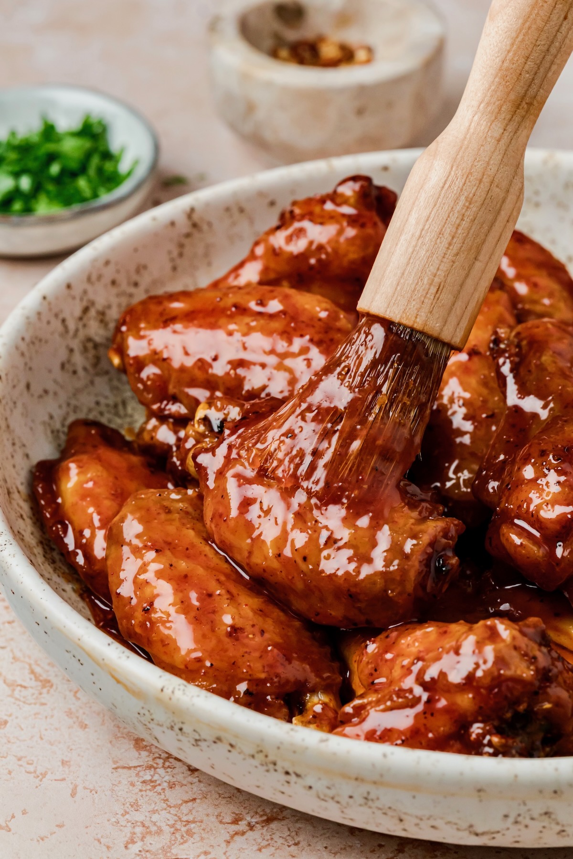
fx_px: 3223
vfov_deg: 15.2
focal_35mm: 135
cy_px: 430
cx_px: 286
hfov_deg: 10.2
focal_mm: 90
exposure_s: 1/320
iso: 800
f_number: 8
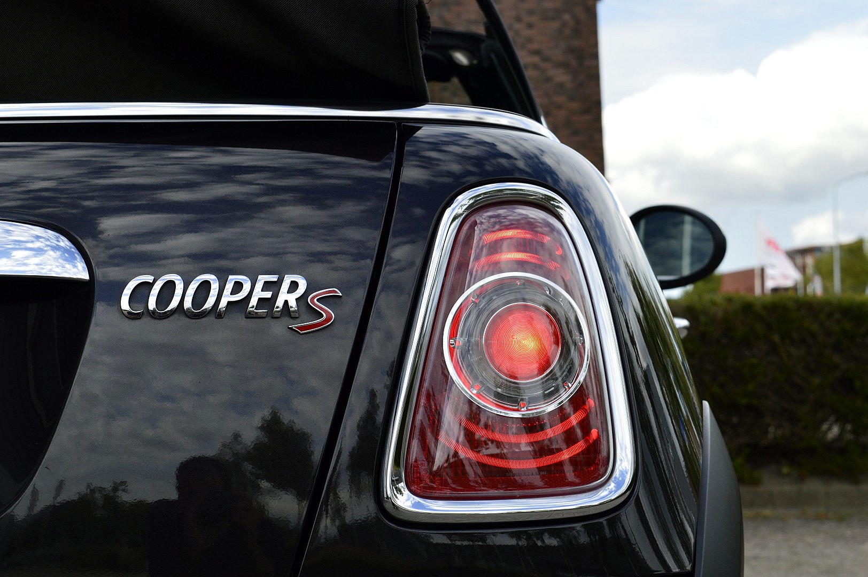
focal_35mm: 82
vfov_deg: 16.5
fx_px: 1988
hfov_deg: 24.6
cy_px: 288
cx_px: 434
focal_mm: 55
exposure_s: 1/400
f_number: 11
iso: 400
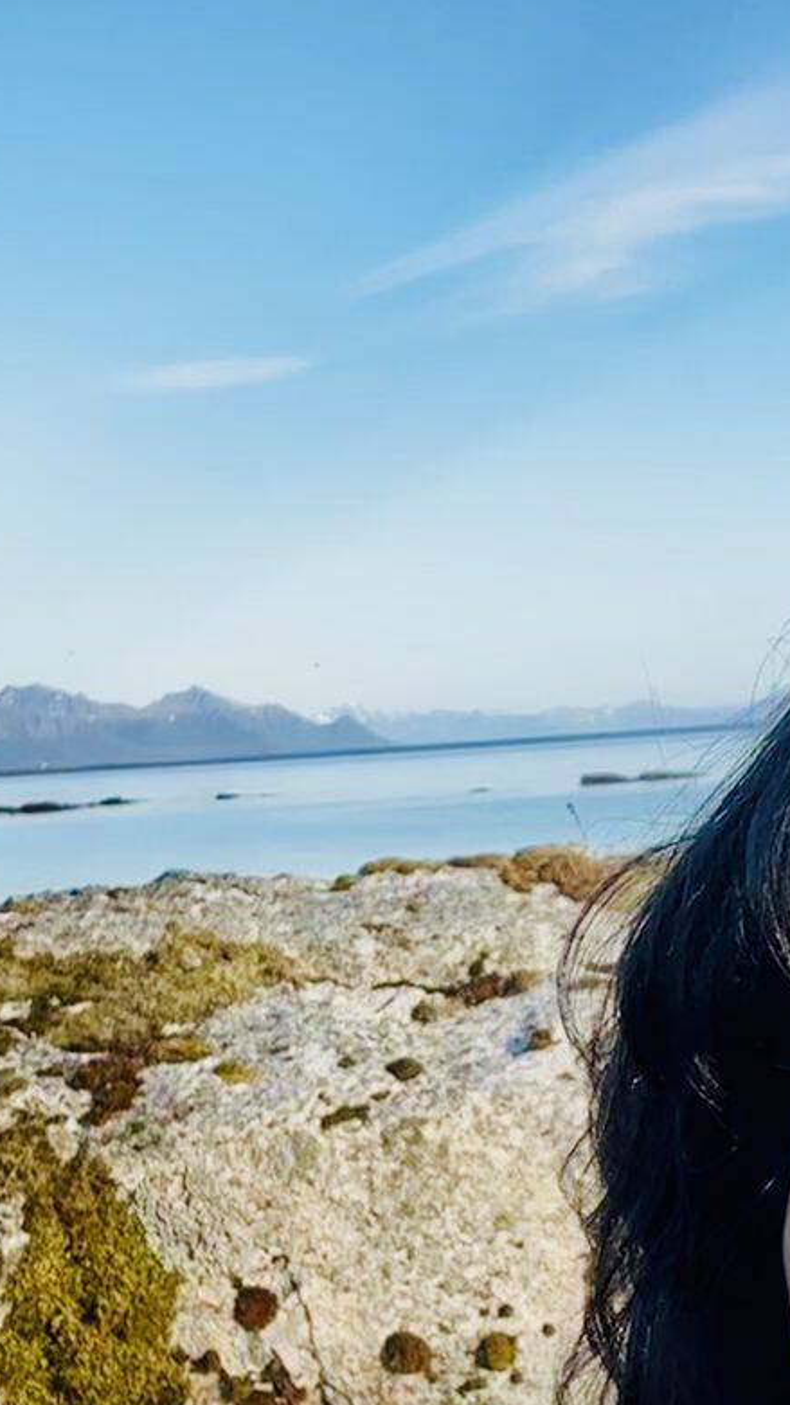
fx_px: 2496
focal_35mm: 67
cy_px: 1079
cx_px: 680
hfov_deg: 17.8
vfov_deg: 30.8
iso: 25
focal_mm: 2.69
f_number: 1.9
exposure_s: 1/360
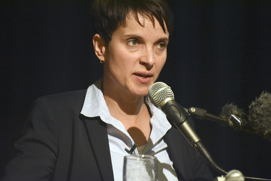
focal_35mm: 300
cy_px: 90
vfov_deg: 4.6
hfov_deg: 6.9
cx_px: 136
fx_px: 2257
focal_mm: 300
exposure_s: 1/250
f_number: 6.3
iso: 12800
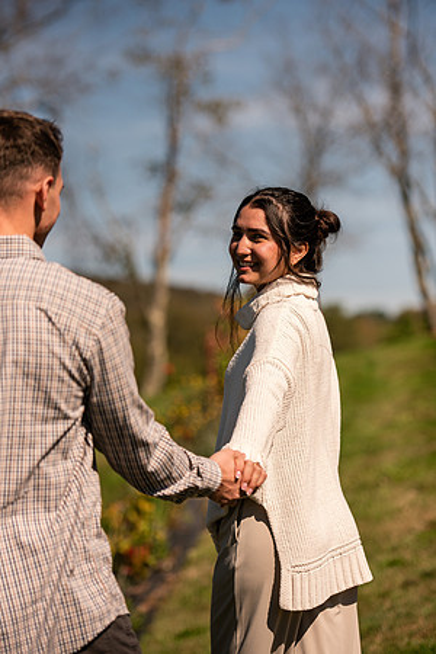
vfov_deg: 17.6
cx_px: 218
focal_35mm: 116
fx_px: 2107
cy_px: 327
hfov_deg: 11.8
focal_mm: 116
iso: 100
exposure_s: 1/4000
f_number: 3.2
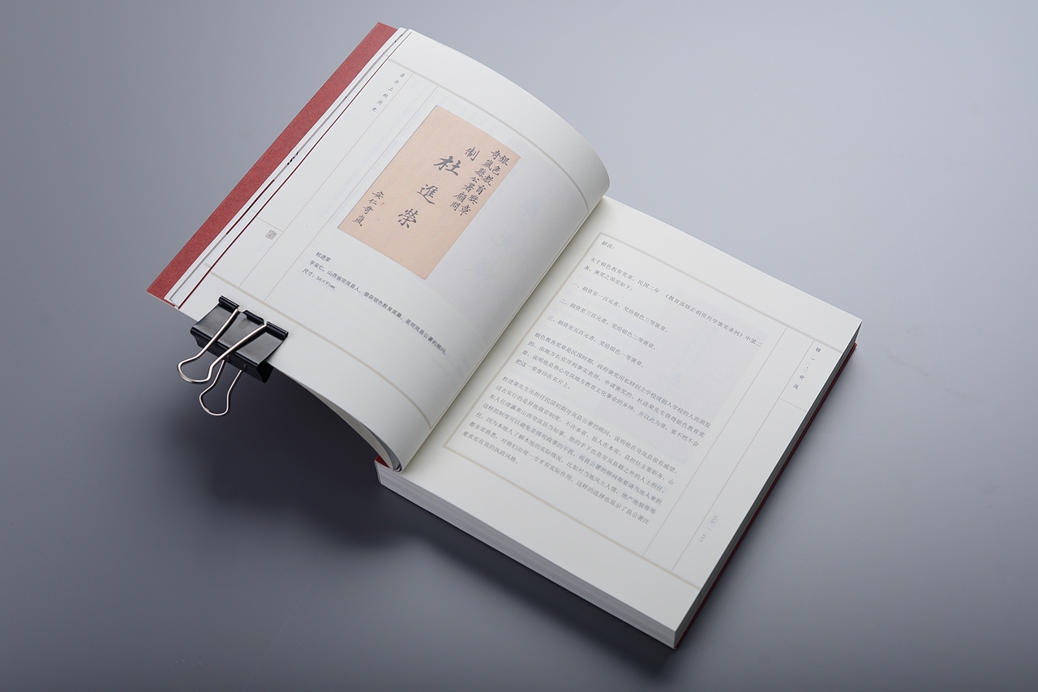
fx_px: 1441
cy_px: 346
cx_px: 519
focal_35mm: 50
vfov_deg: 27.0
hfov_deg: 39.6
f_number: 5.6
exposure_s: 1/125
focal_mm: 50
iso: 100
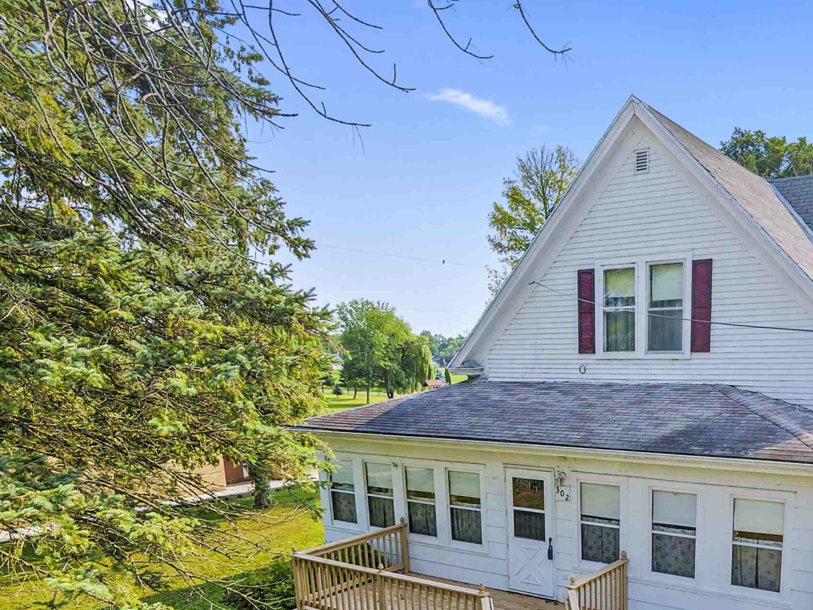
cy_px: 513
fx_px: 681
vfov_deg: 45.1
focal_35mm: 29
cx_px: 618
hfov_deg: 58.2
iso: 100
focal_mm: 3.05
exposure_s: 1/400
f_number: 2.2
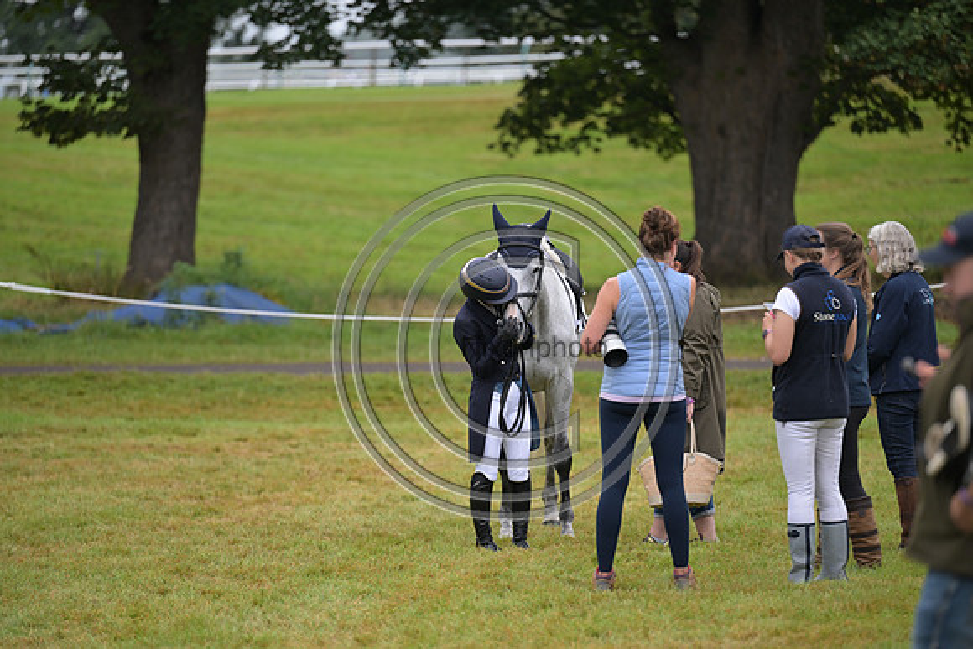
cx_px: 486
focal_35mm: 200
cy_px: 324
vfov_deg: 6.9
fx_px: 5407
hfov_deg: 10.3
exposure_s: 1/1250
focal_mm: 200
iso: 640
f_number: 3.2
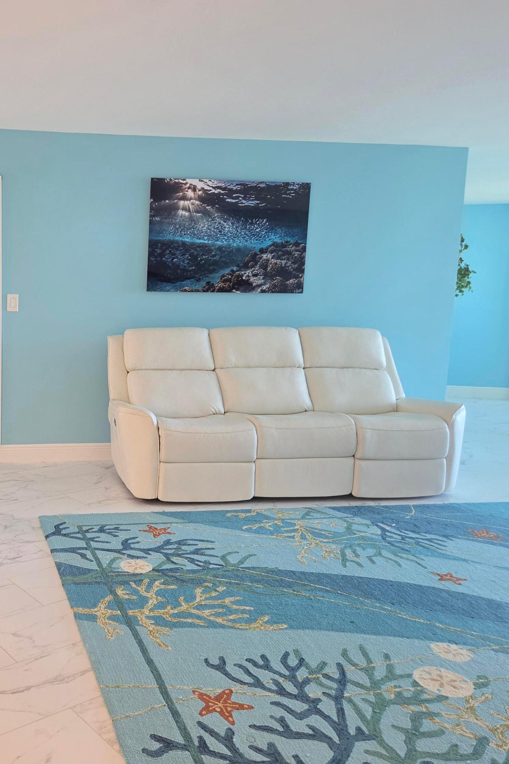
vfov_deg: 58.7
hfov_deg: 38.4
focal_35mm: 32
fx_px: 679
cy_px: 381
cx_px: 54
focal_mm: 5.4
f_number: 1.8
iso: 400
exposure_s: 1/120
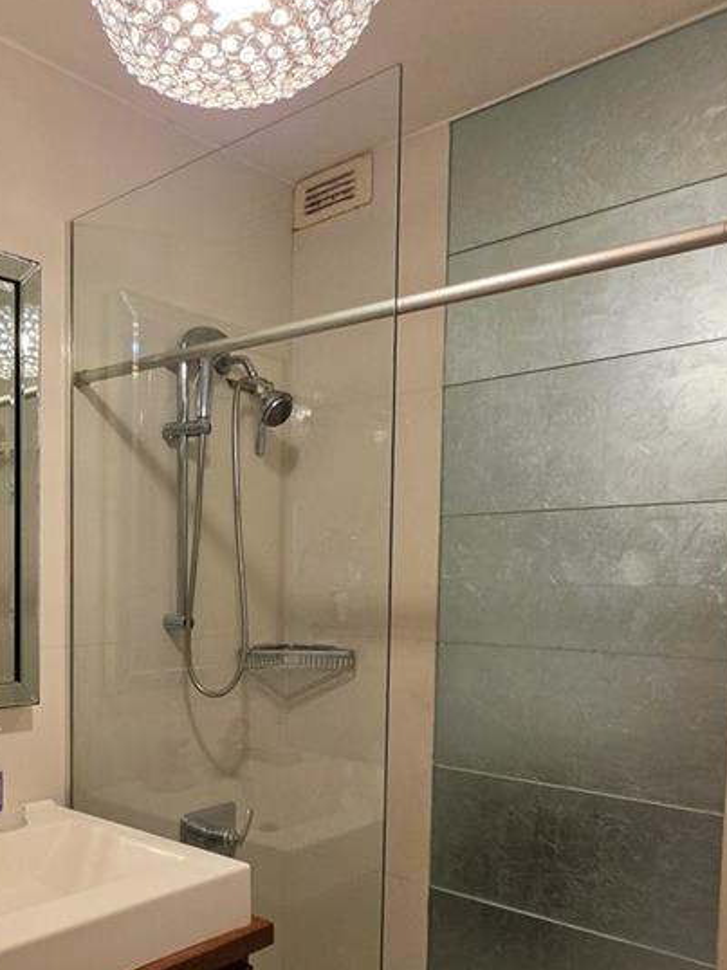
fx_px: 813
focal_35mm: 29
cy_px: 654
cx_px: 106
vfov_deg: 60.1
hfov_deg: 44.8
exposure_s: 1/120
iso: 250
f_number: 1.9
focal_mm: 2.2
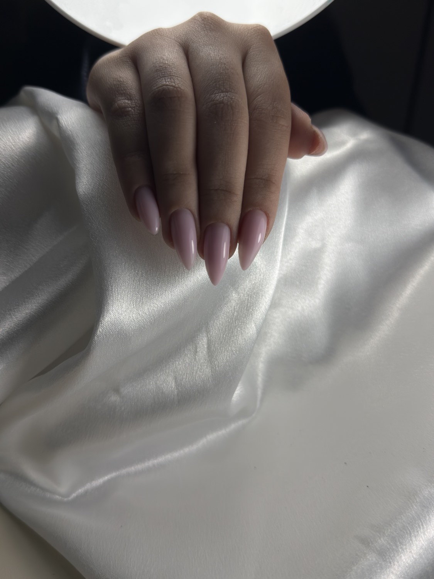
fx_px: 502
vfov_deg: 60.0
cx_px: 217
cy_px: 290
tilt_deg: -16.6
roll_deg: -6.4
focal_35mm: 30
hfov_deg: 46.8
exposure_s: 1/4545
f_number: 1.78
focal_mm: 6.76
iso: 80
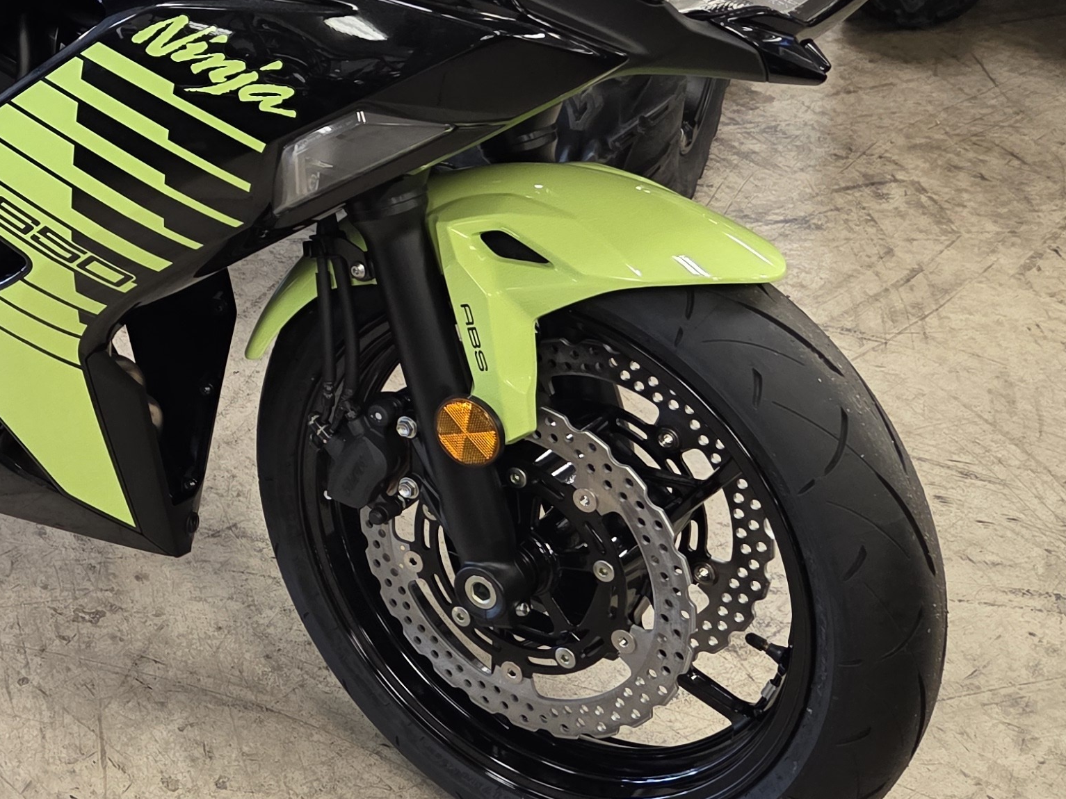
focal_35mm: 60
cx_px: -14
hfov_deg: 29.9
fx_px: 1848
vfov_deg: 24.0
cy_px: 162
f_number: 1.8
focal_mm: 5.4
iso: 400
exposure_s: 1/120
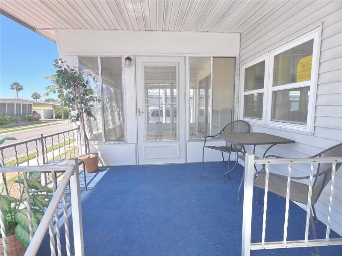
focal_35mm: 13
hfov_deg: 106.2
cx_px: 171
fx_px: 128
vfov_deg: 89.9
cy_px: 128
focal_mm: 1.57
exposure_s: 1/415
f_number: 1.8
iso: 32
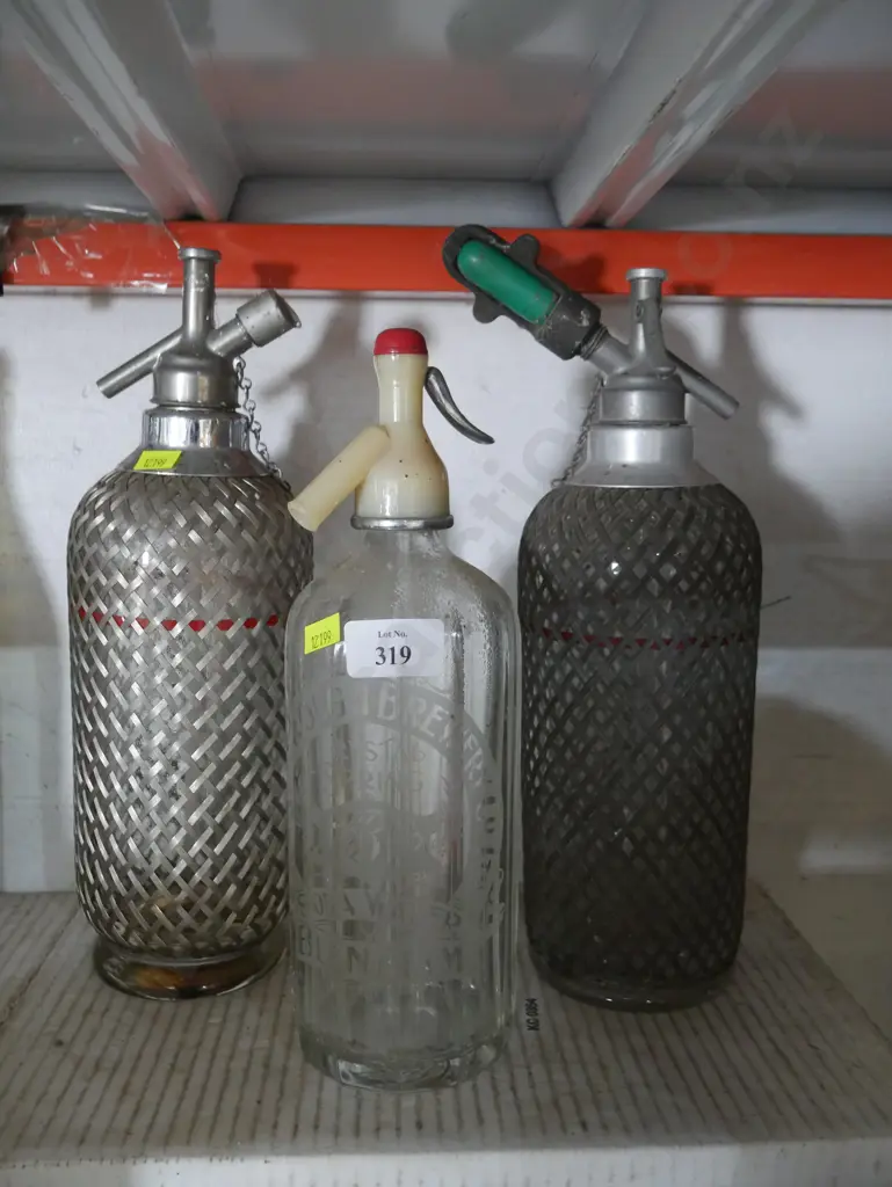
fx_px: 1099
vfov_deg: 56.8
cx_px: 446
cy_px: 594
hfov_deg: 44.2
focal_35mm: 32
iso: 2500
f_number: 3.6
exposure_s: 1/60
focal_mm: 16
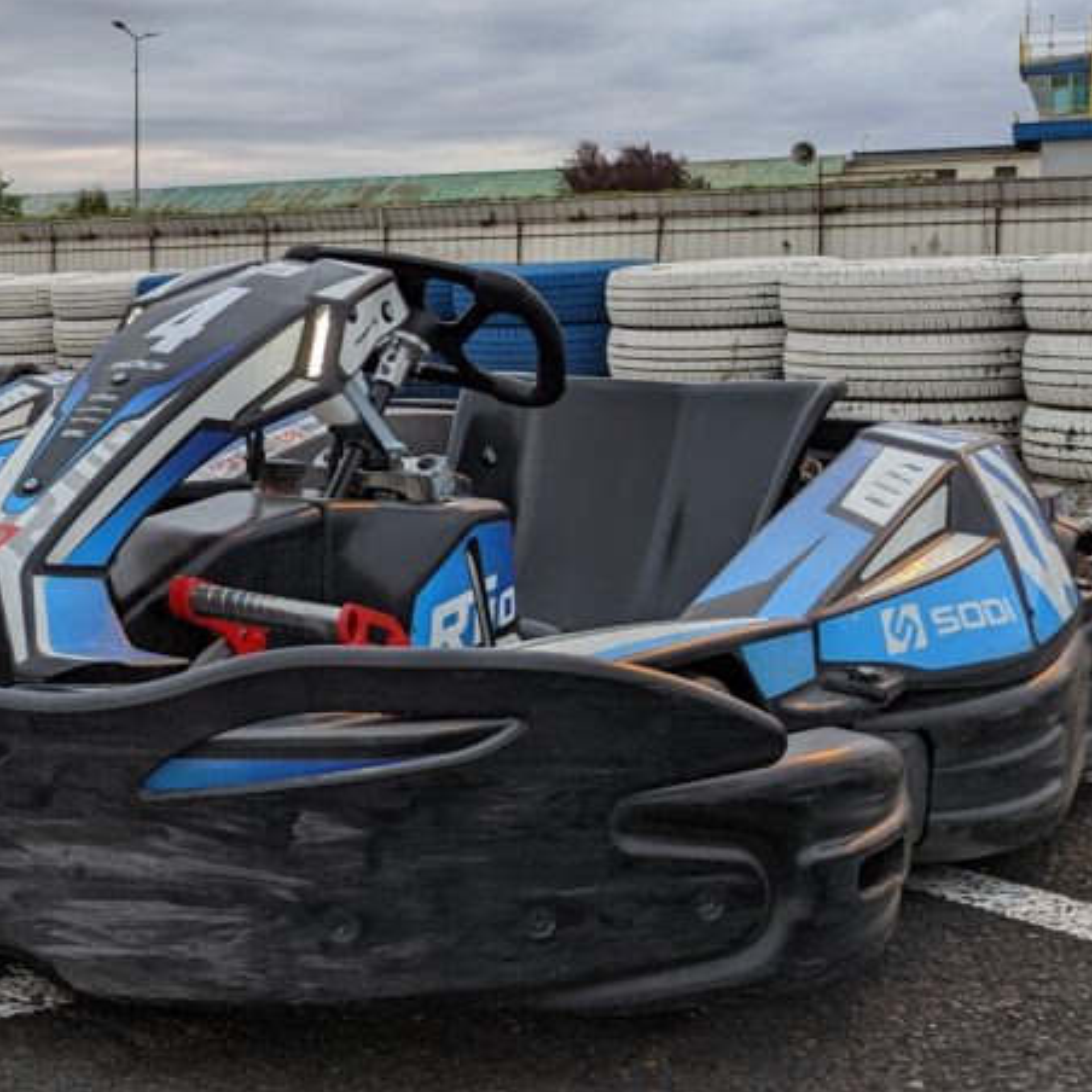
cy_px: 401
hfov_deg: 31.0
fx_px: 1785
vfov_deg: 33.8
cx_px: -54
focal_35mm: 50
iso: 42
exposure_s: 1/76.1
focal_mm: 6.81
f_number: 1.85
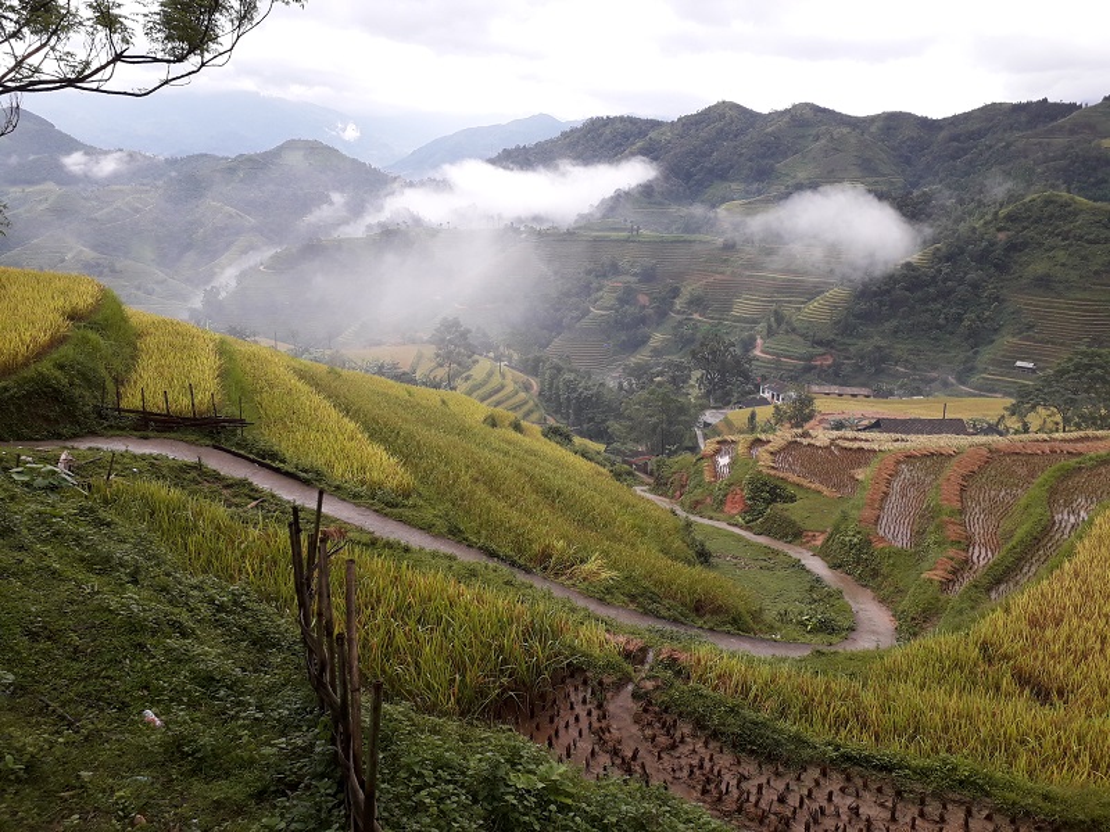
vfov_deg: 51.4
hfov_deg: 65.3
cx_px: 555
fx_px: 866
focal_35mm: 27
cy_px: 416
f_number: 1.9
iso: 40
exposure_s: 1/200
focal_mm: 3.6
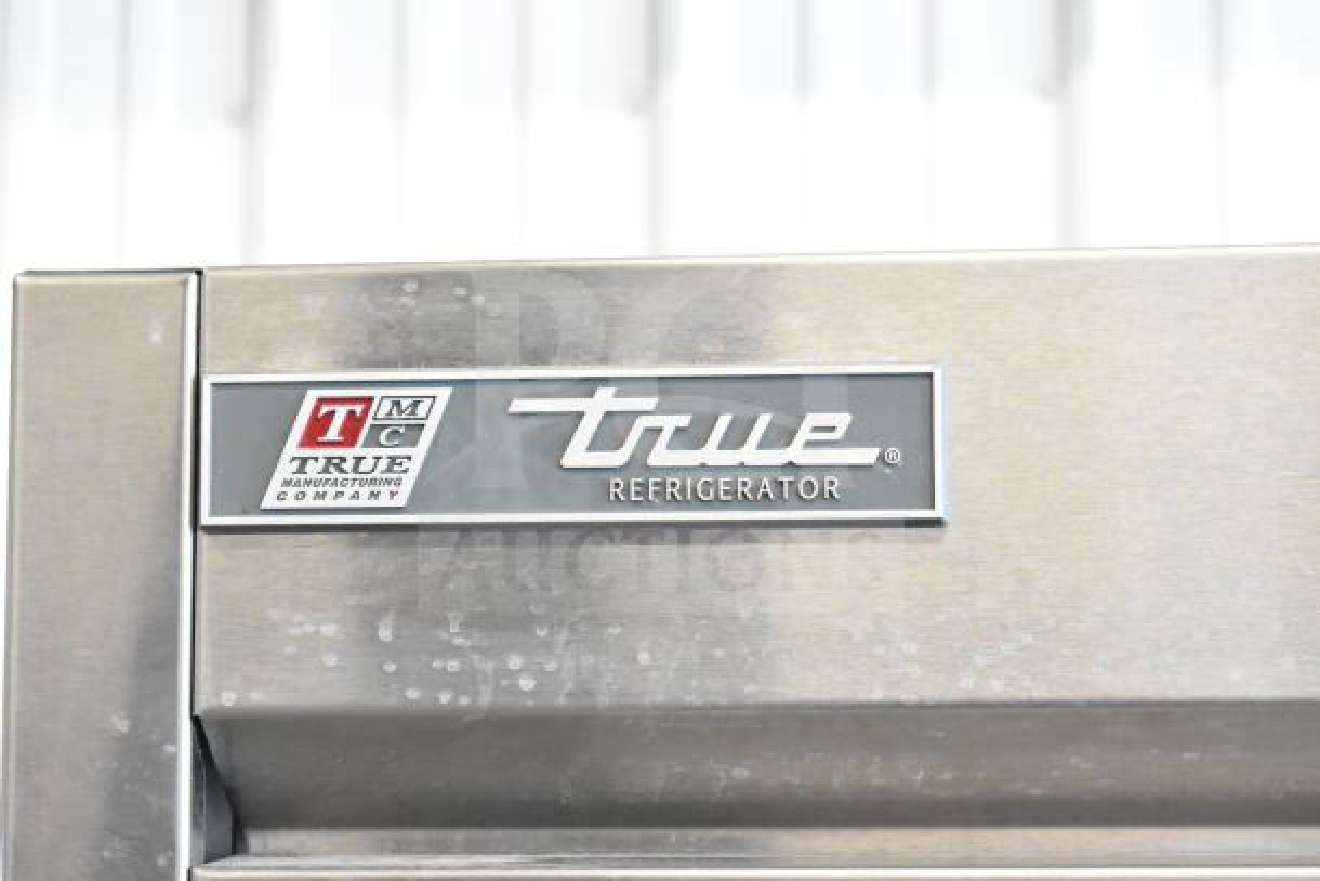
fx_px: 3026
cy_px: 440
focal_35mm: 82
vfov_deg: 16.6
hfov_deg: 24.6
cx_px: 660
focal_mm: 55
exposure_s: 1/100
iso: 4500
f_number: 5.6
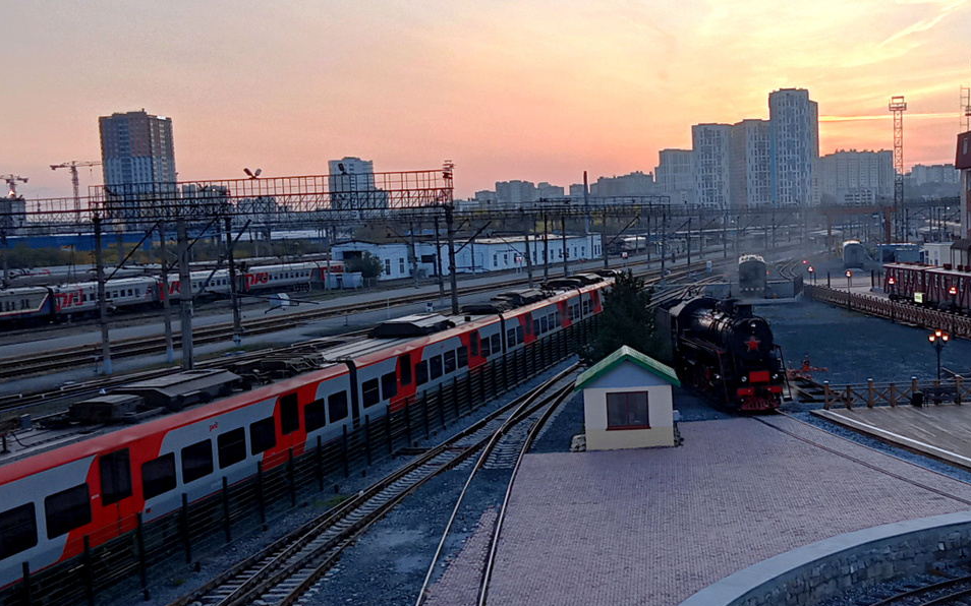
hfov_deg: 35.8
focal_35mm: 56
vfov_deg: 23.1
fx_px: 1482
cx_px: 670
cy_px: 361
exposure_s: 1/102
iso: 100
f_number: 2.2
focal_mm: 3.65
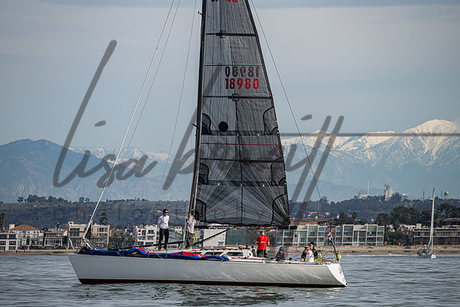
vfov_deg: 4.1
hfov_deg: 6.2
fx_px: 4271
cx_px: 218
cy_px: 136
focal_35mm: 334
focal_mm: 270
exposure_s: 1/1600
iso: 125
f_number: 5
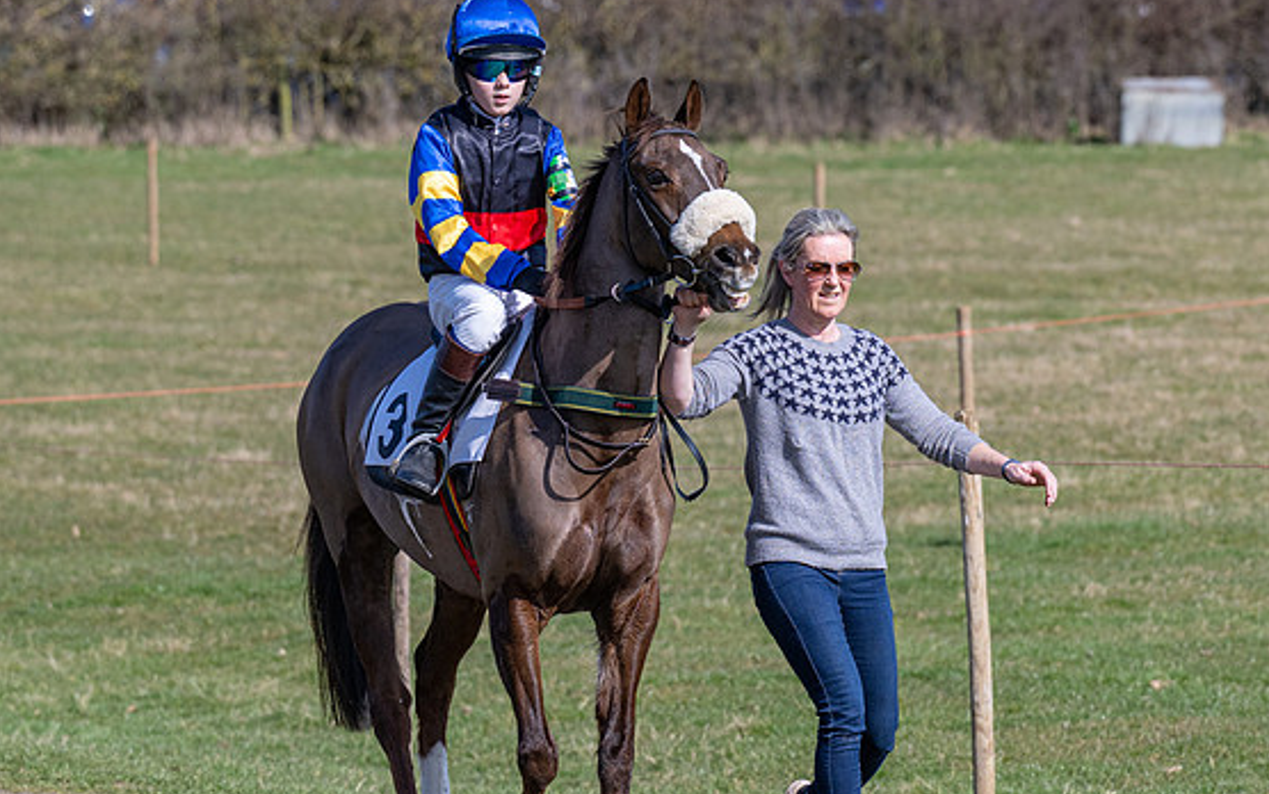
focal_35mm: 318
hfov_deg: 6.6
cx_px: 612
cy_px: 381
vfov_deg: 4.1
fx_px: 11002
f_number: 5
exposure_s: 1/1600
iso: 200
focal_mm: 140
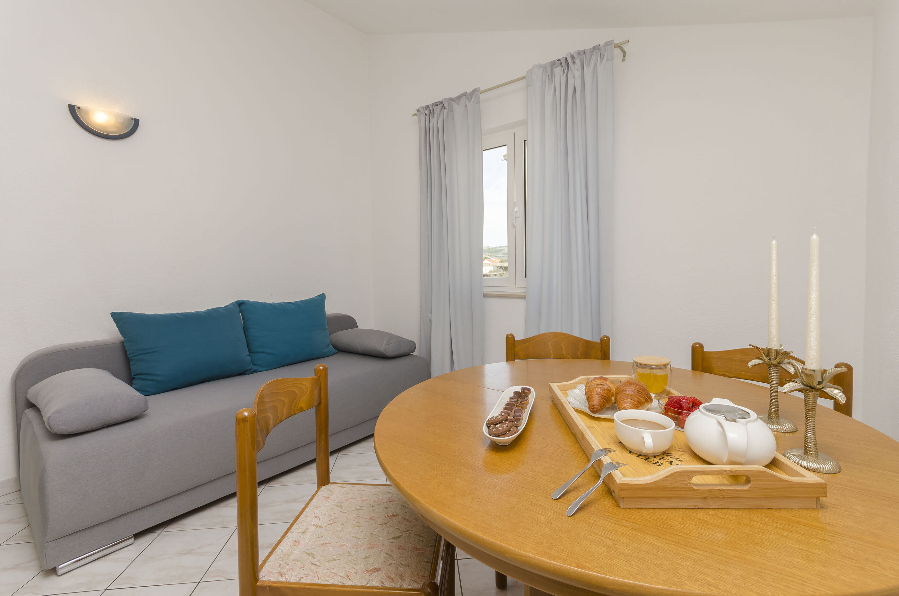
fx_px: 374
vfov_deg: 77.1
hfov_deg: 100.5
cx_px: 450
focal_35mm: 15
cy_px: 298
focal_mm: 10
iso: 100
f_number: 9
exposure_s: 1/100
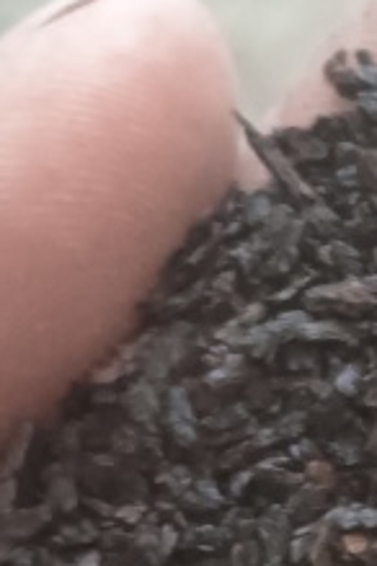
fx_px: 2152
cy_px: 691
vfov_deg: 14.5
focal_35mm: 137
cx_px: 568
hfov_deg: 9.7
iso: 3803
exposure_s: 1/20
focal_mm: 3.66
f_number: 2.2
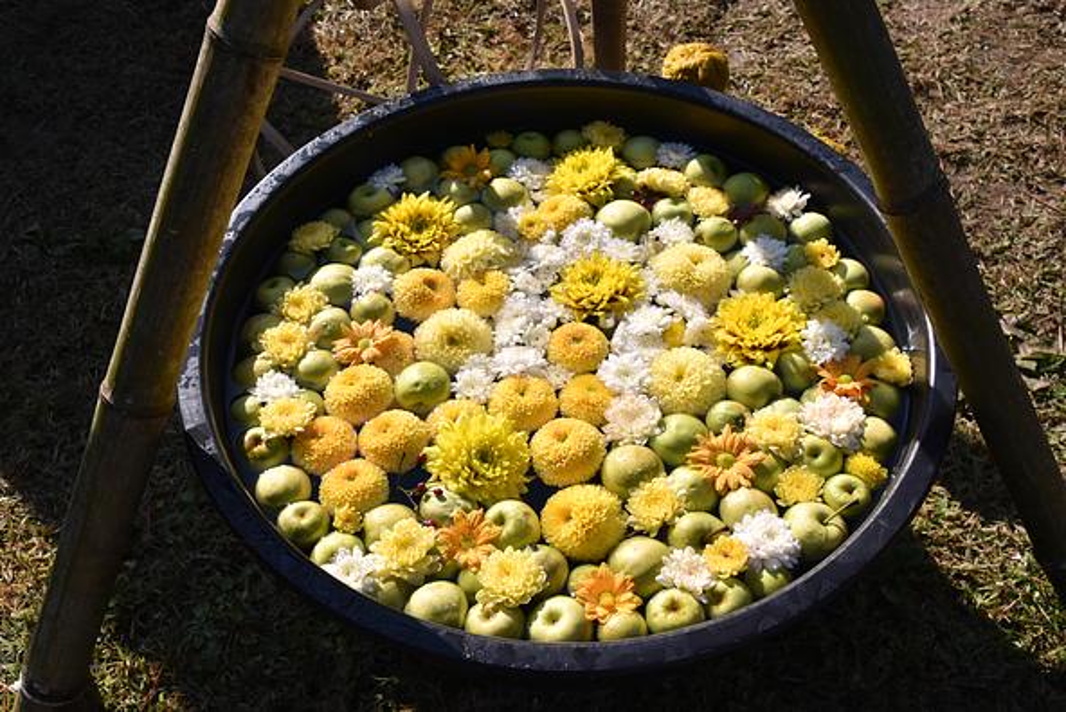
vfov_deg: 34.2
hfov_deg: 49.5
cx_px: 533
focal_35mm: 39
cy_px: 356
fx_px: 1155
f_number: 8
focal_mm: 26
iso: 400
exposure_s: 1/1000
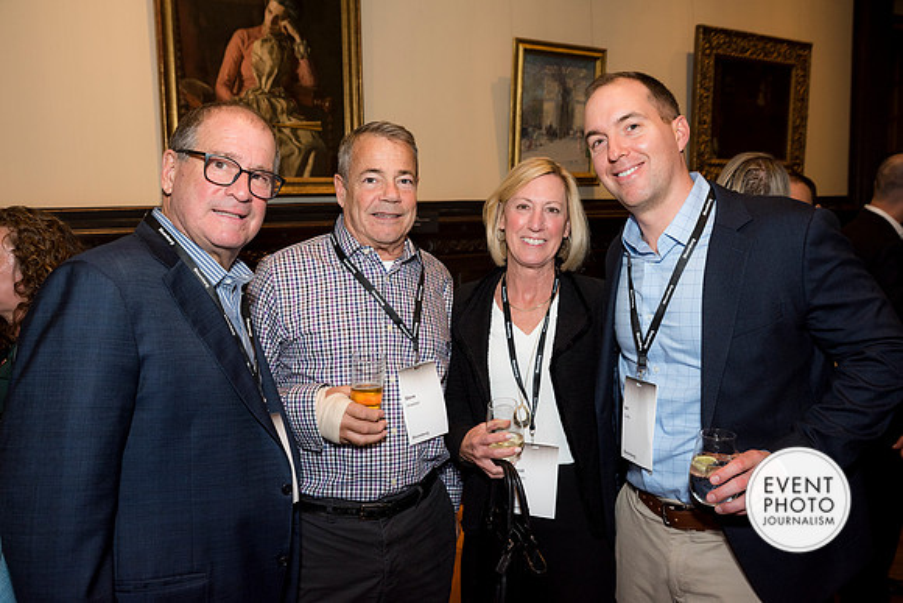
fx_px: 813
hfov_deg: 58.1
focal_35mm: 32
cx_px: 451
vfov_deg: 40.6
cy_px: 301
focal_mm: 32
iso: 800
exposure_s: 1/125
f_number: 5
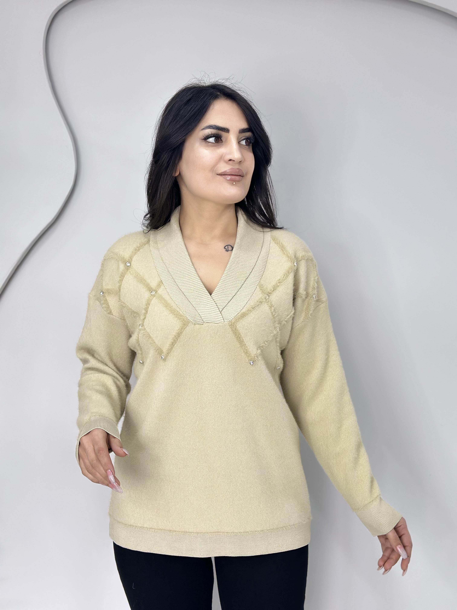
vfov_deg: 39.7
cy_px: 305
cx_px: 228
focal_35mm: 48
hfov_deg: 30.3
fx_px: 845
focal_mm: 6.86
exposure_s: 1/50
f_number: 1.78
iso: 125
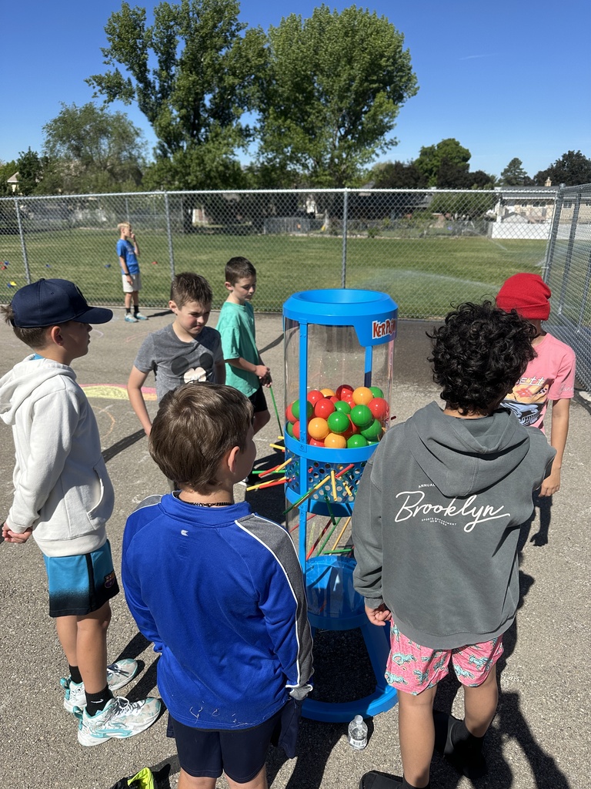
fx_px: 546
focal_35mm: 24
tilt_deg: -20.2
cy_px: 394
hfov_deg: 56.8
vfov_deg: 71.6
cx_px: 296
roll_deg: -1.1
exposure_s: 1/5263
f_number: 1.78
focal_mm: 6.86
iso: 80
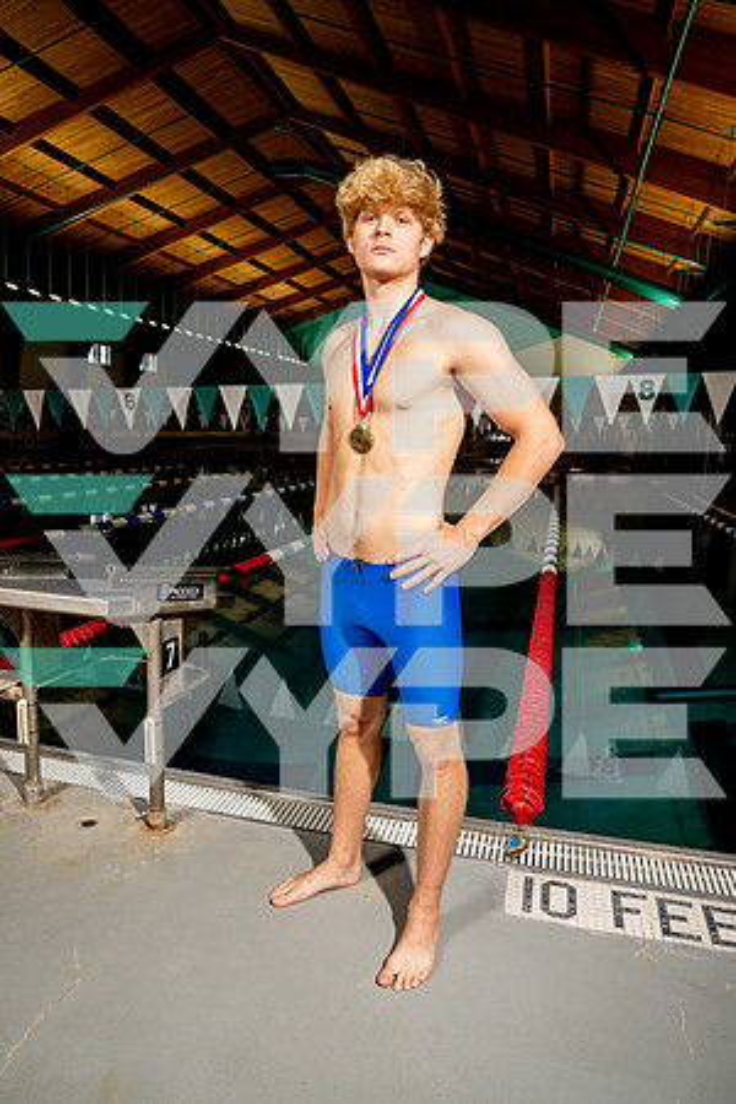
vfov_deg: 73.7
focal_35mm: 24
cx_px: 368
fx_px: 736
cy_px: 552
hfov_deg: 53.1
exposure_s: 1/125
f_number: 7.1
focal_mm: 24
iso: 500
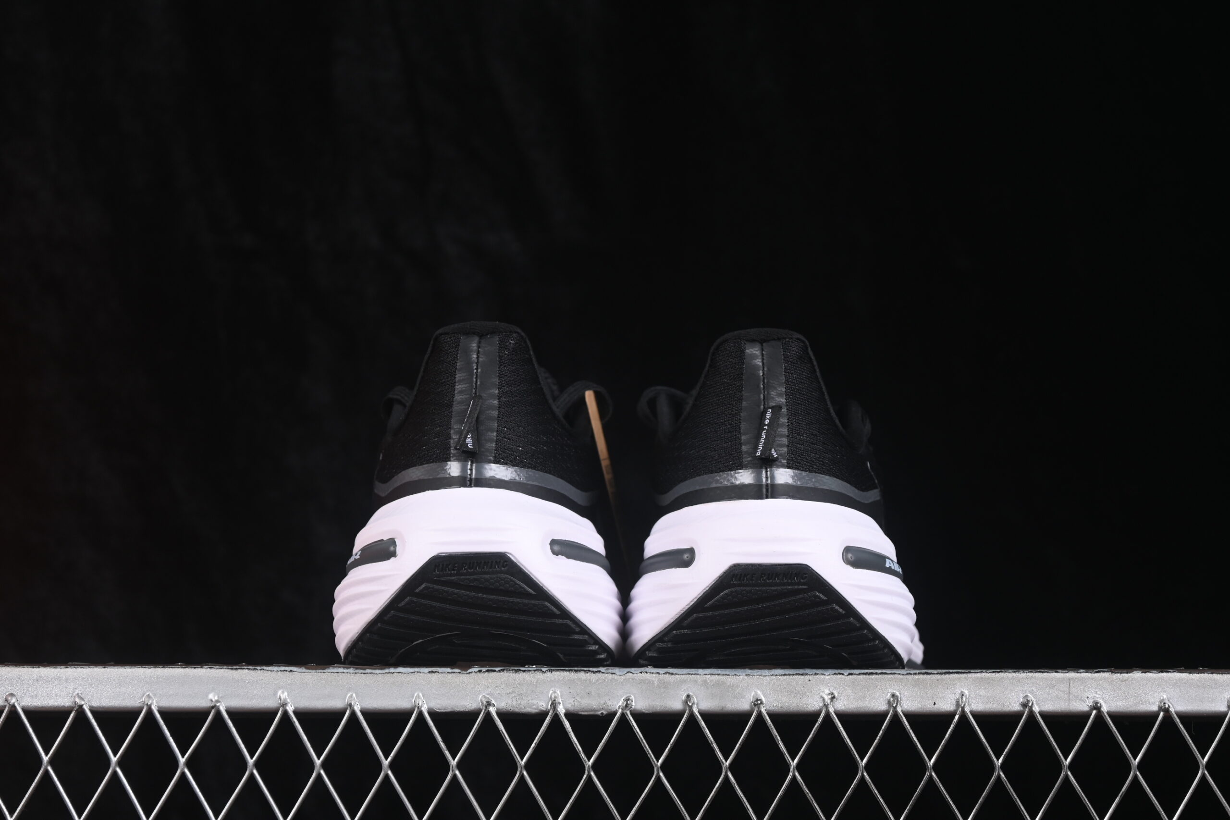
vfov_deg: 18.2
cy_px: 410
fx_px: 2562
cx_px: 615
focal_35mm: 75
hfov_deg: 27.0
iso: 160
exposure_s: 1/60
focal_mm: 50
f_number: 6.3
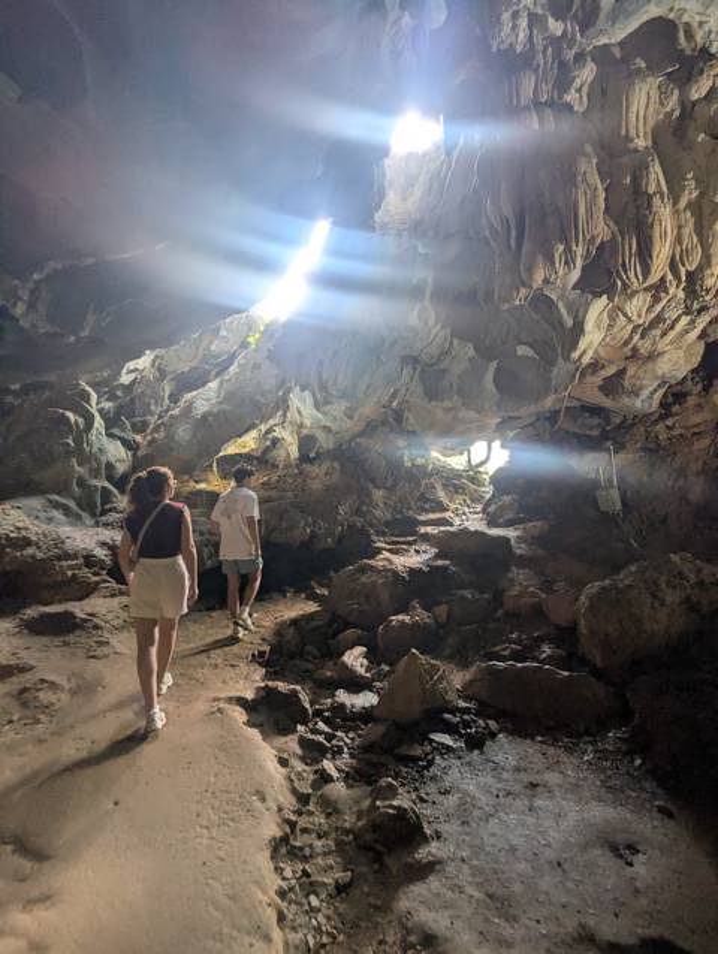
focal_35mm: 16
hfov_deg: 78.2
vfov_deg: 94.4
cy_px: 477
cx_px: 359
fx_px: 442
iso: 157
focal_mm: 2.35
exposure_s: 1/50
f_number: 2.2
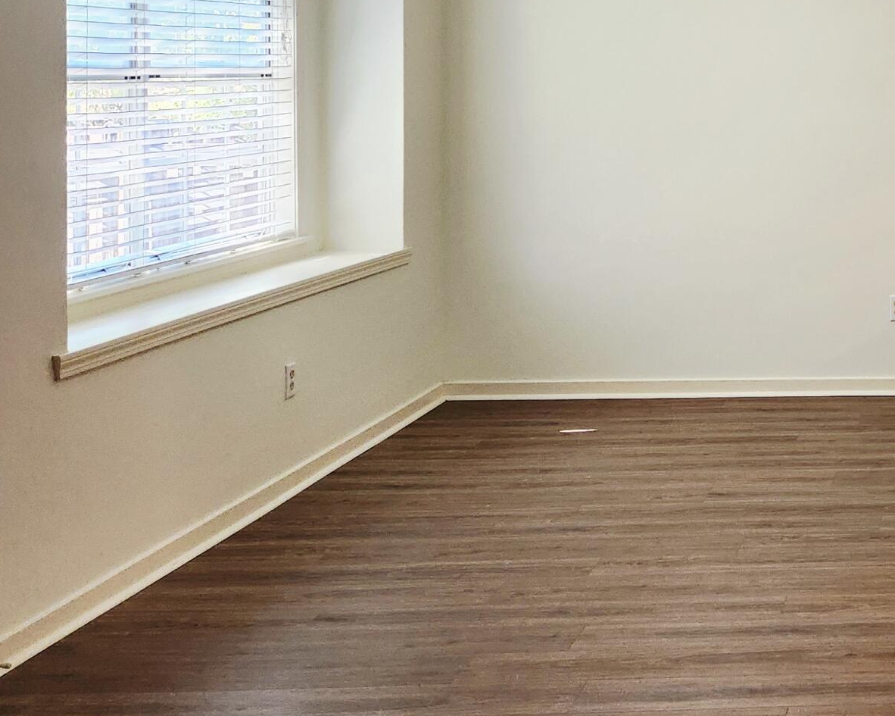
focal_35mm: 57
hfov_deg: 28.6
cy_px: 80
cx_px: 1080
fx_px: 1509
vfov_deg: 25.9
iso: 200
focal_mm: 5.4
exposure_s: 1/120
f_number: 1.8
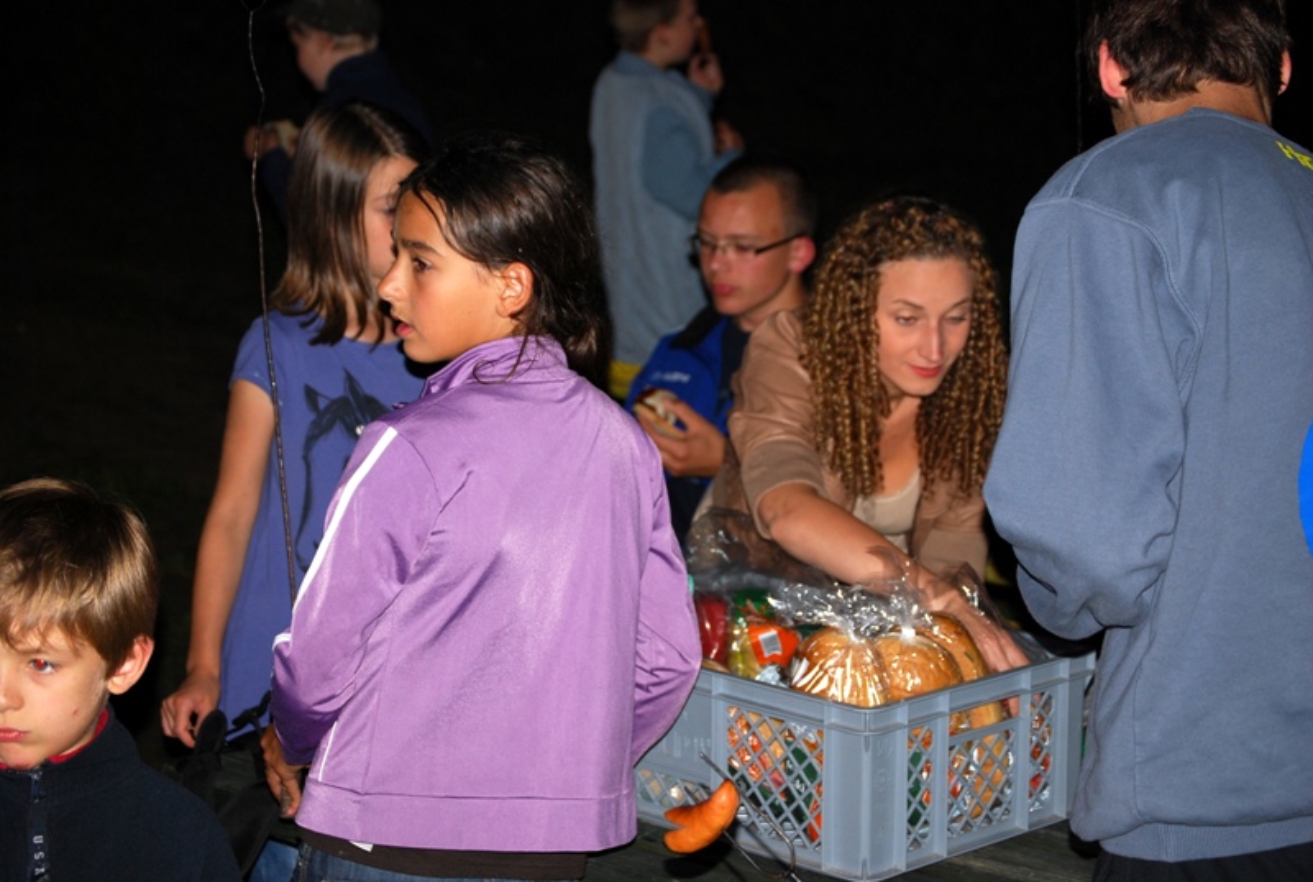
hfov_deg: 24.6
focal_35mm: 82
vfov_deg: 16.6
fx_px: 3015
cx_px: 656
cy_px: 441
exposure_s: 1/60
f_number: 4
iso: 200
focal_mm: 55
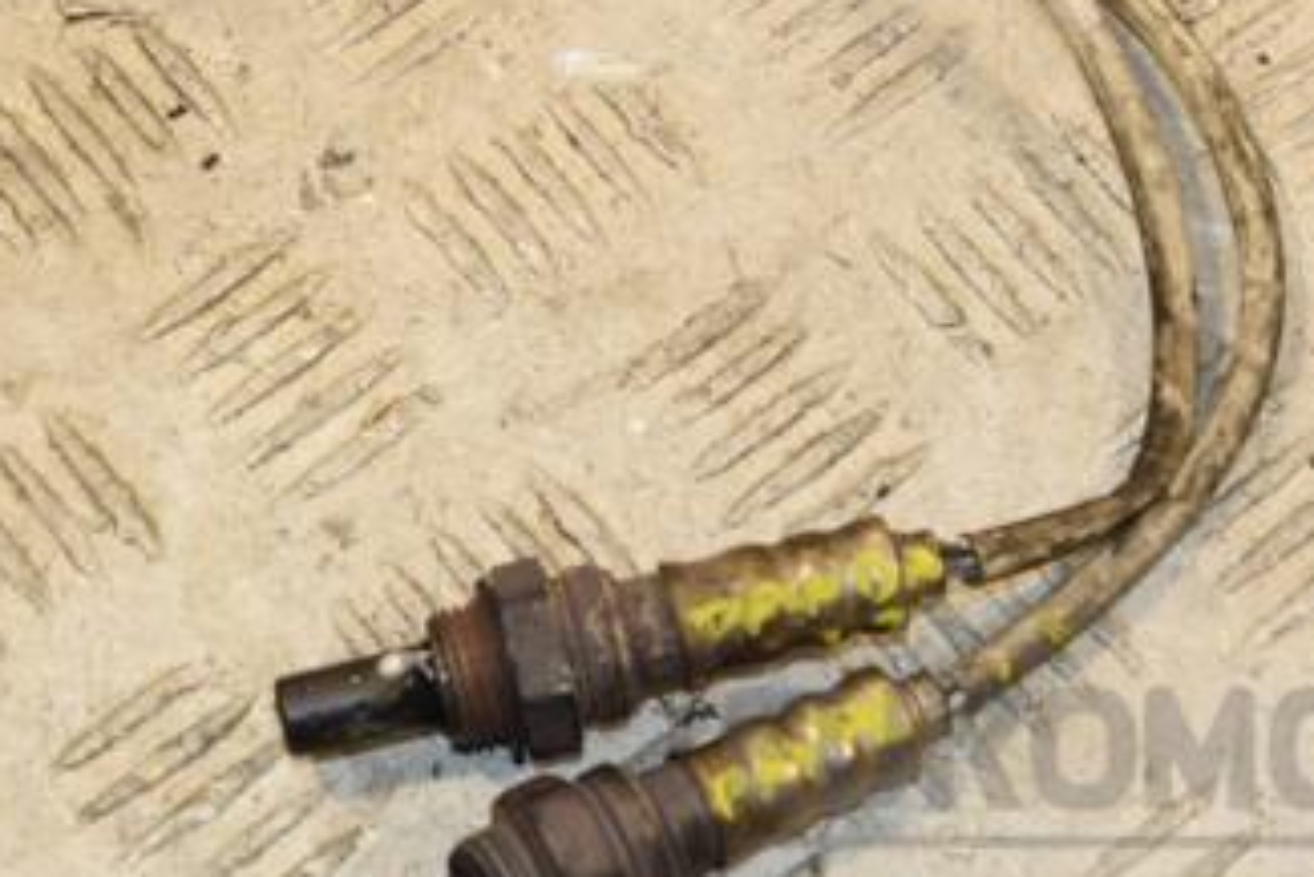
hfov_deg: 15.4
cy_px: 210
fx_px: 4856
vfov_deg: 10.3
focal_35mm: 133
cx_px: 647
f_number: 9
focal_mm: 48
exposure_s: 1/200
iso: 800
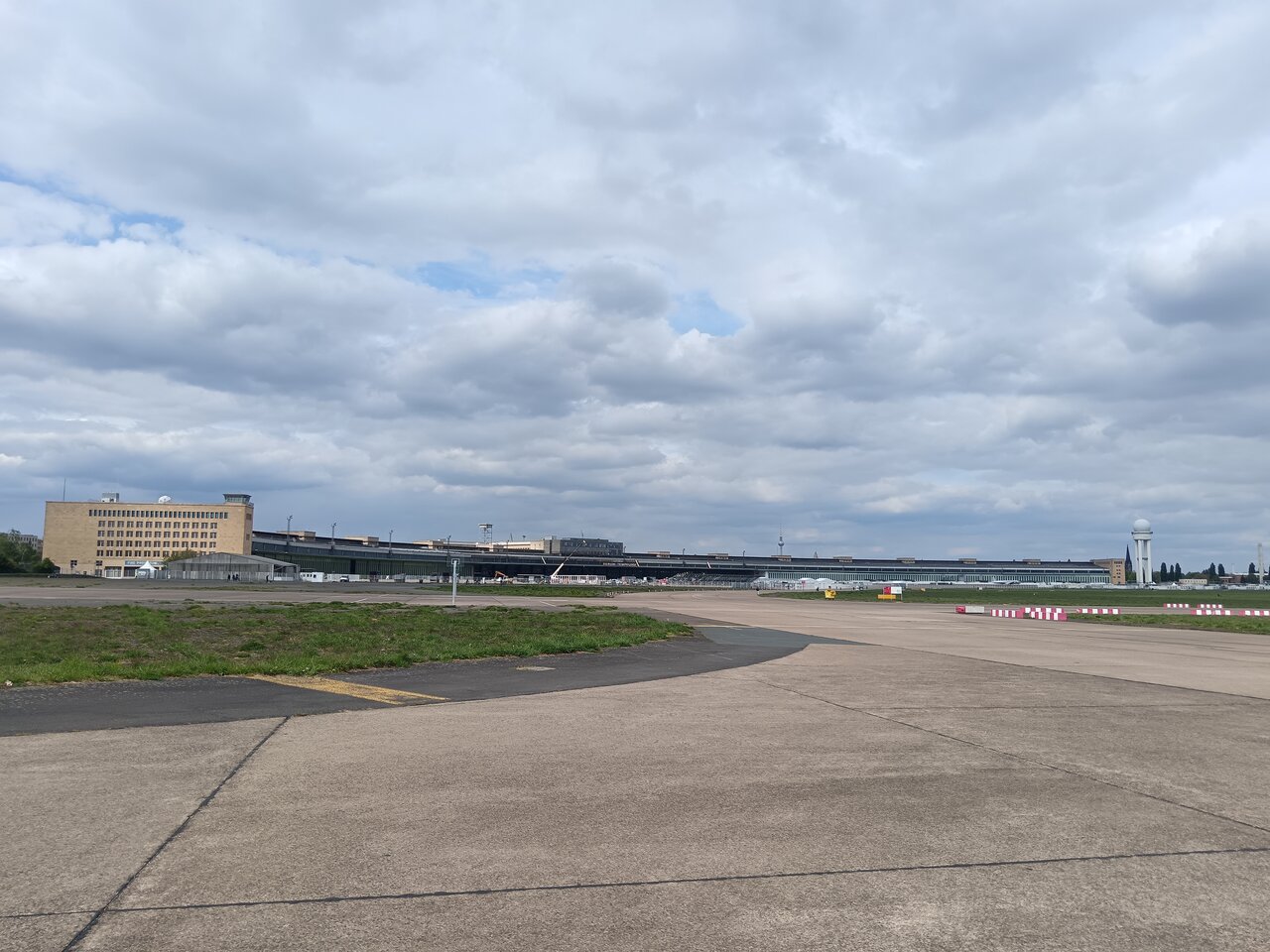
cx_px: 635
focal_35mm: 27
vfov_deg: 51.4
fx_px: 991
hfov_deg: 65.3
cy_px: 476
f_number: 1.9
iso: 101
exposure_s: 1/1082
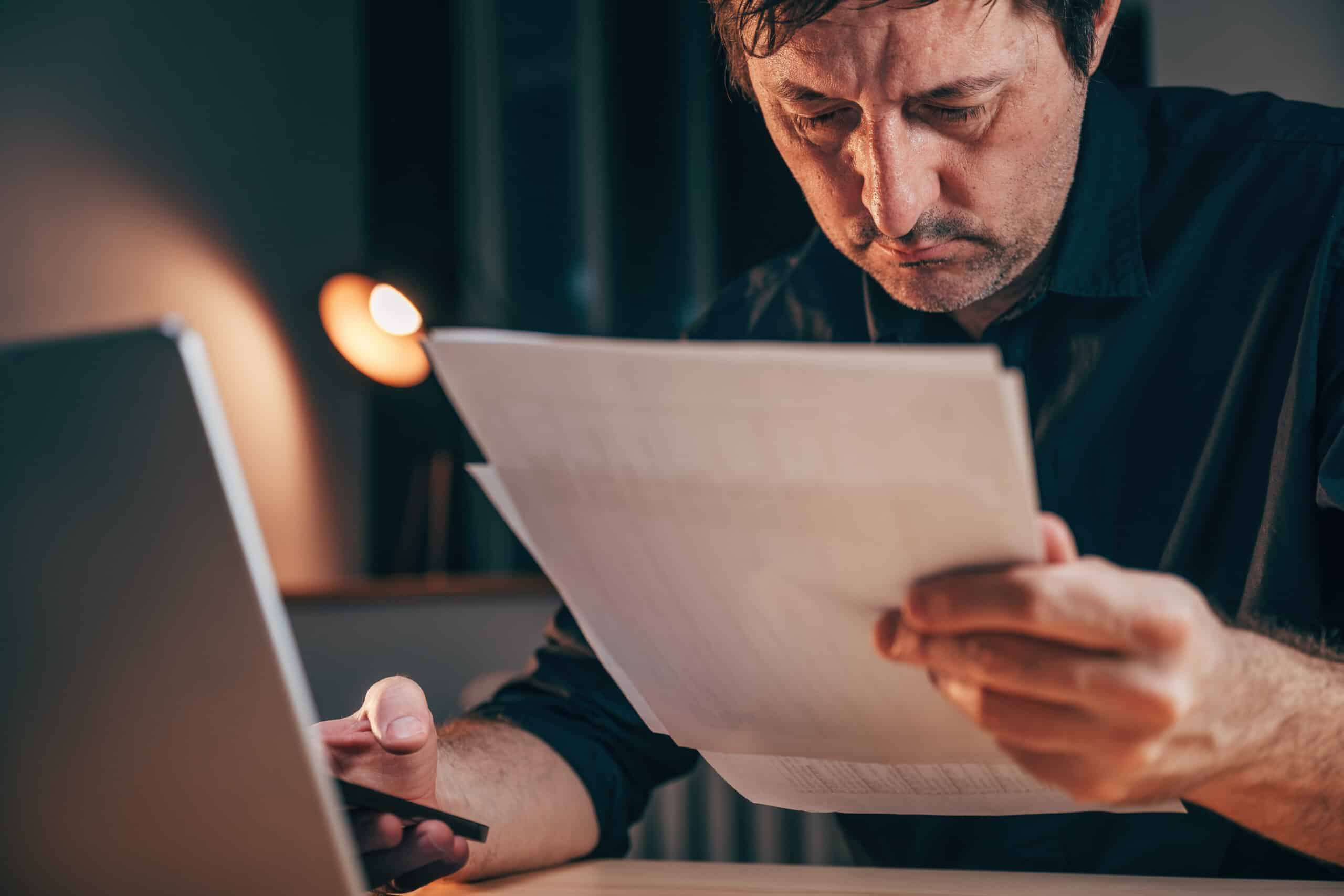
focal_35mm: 55
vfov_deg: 24.6
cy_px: 448
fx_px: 2053
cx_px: 672
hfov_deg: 36.2
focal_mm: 55
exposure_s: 1/80
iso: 160
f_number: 3.2
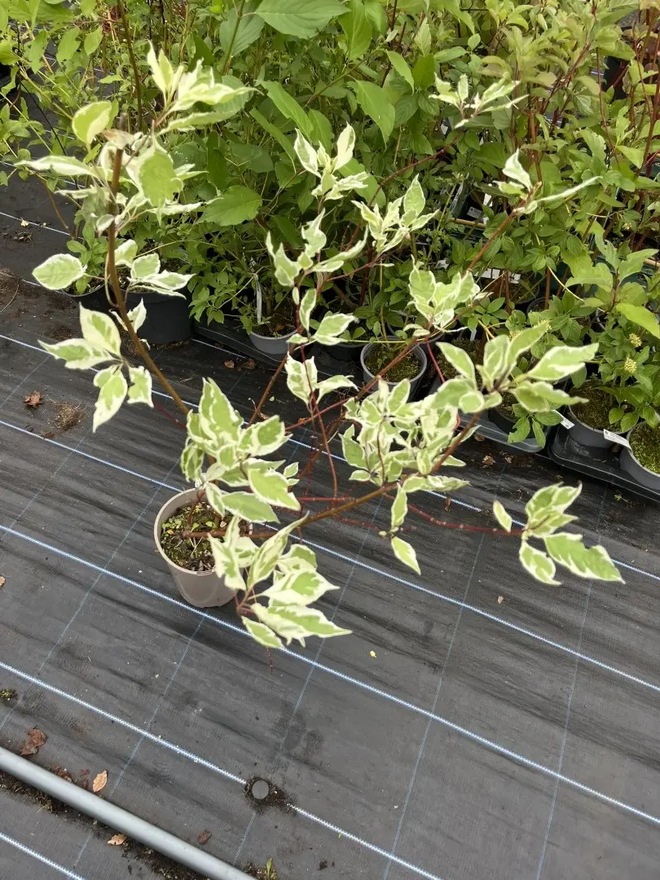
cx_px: 330
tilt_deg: -54.1
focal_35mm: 26
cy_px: 440
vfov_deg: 67.3
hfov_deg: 53.1
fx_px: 661
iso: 40
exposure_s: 1/259
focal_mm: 5.1
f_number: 1.6
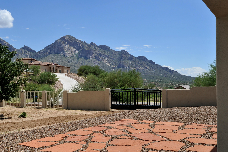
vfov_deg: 32.6
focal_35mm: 41
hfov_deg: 47.3
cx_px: 96
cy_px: 83
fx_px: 259
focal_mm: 35
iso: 320
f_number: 14
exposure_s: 1/320
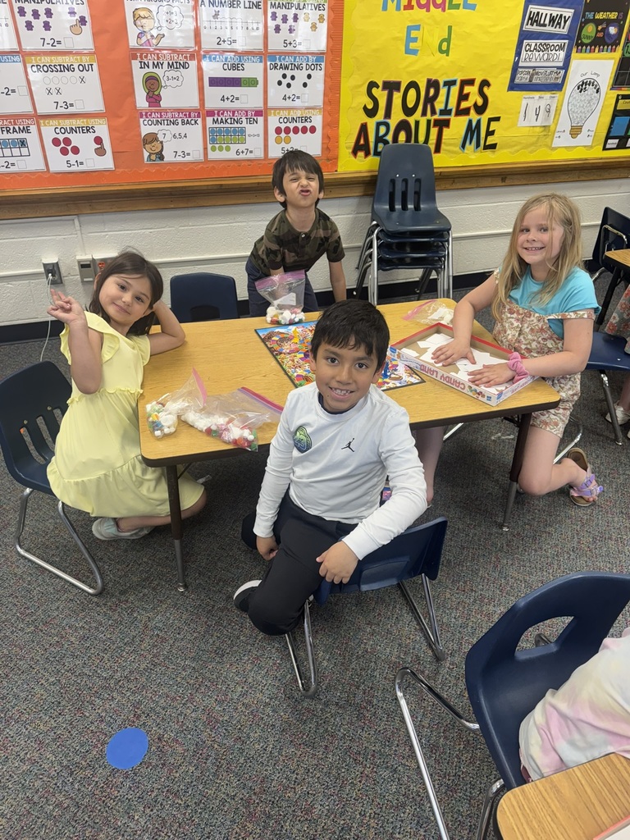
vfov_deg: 71.6
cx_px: 315
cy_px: 420
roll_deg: -0.9
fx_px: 582
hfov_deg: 56.8
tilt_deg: -35.2
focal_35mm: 24
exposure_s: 1/120
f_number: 1.78
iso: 160
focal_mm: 6.76
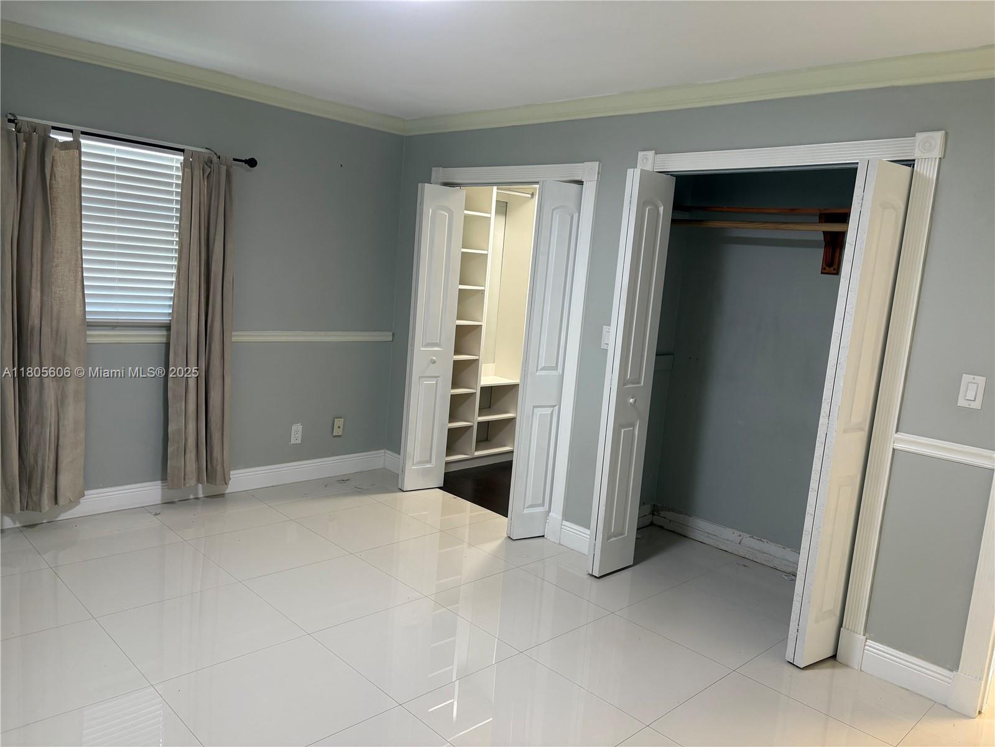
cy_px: 374
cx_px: 498
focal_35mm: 26
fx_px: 747
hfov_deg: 67.3
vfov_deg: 53.1
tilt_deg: -8.1
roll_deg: -4.3
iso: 125
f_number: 1.6
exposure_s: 1/60
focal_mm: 5.96
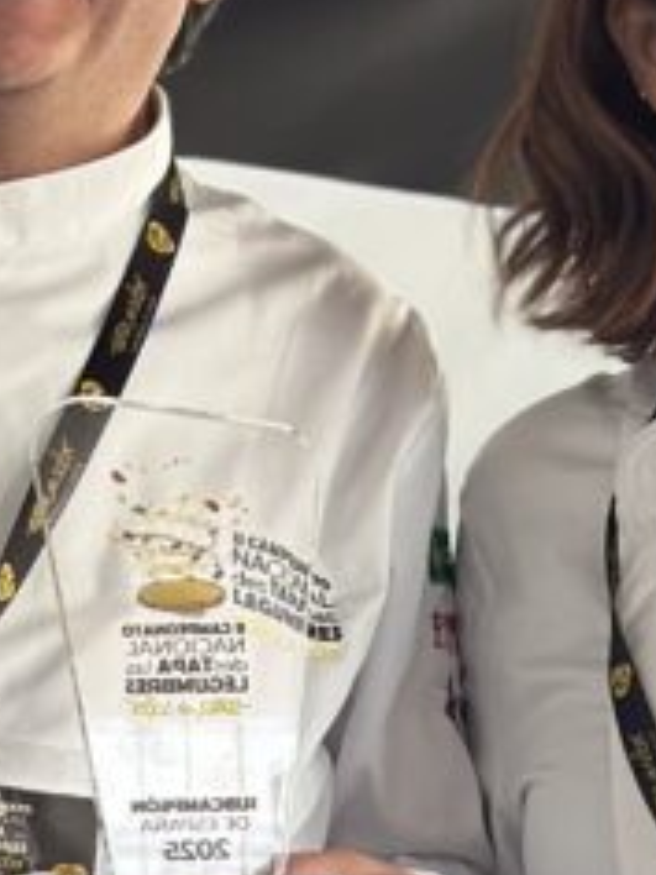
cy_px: 1220
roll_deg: -1.6
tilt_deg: +0.1
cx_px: 237
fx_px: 5256
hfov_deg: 7.1
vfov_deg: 9.3
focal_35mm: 208
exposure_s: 1/94
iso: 125
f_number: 1.78
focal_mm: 6.86
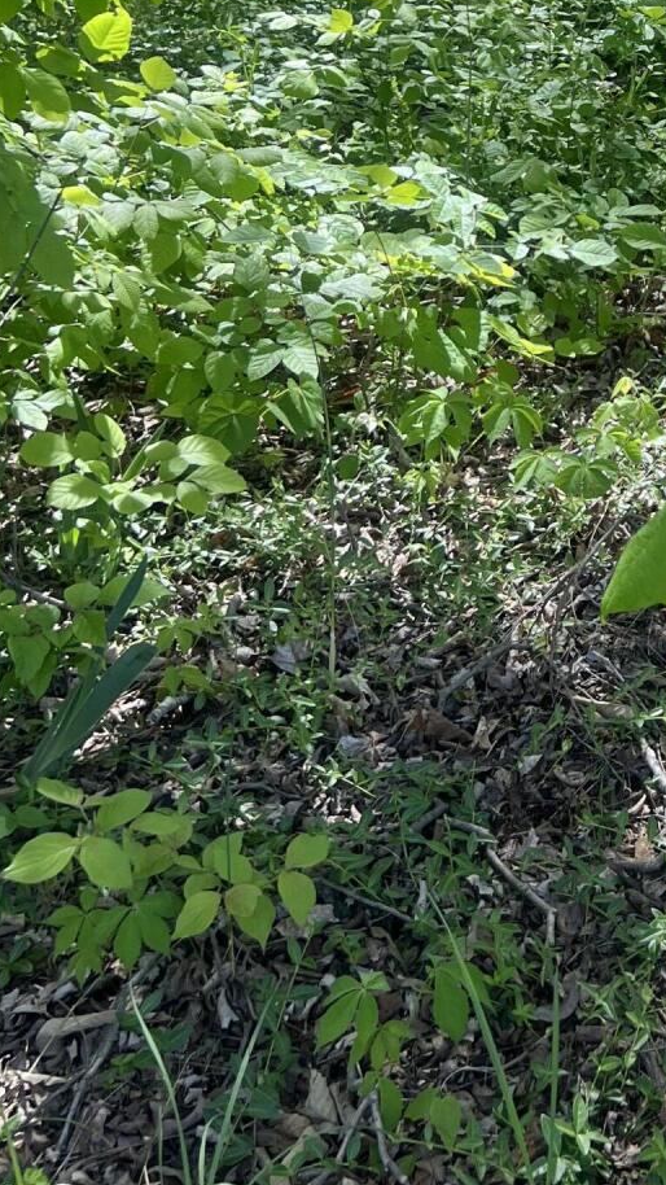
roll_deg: -0.9
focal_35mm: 62
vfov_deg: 31.6
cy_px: 35
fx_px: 1947
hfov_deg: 18.6
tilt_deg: -2.1
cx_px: 739
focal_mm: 5.7
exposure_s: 1/723
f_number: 1.5
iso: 50
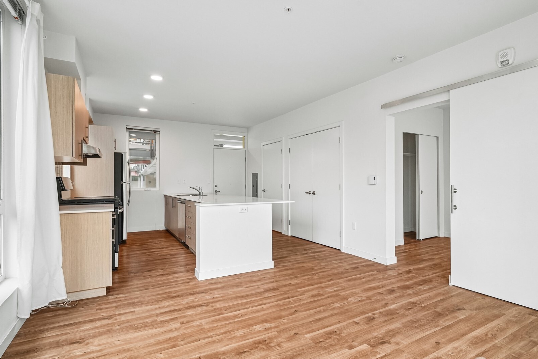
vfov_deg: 70.4
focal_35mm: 17
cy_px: 187
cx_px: 268
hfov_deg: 93.3
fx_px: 254
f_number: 8
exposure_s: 1/80
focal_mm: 16
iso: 1600
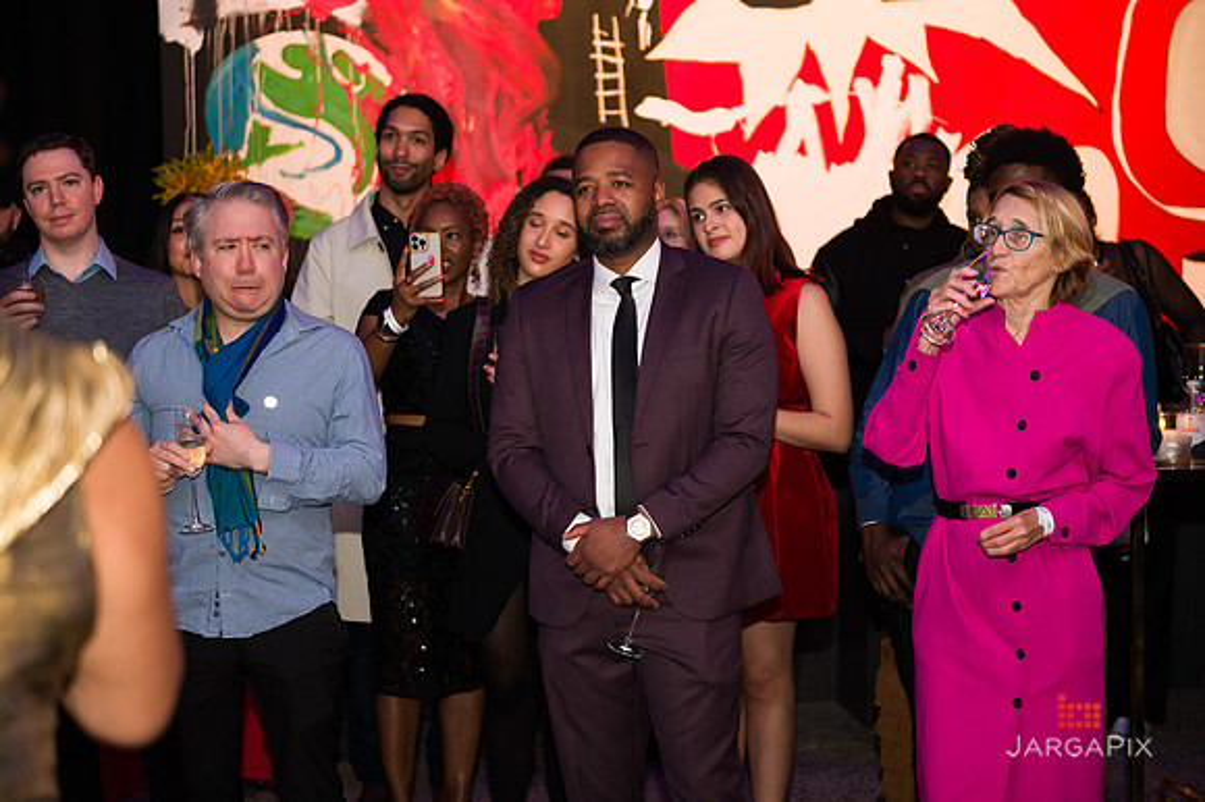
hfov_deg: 28.9
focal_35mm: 70
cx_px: 602
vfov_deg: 19.4
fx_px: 2342
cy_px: 401
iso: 1600
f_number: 3.2
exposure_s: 1/200
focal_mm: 70
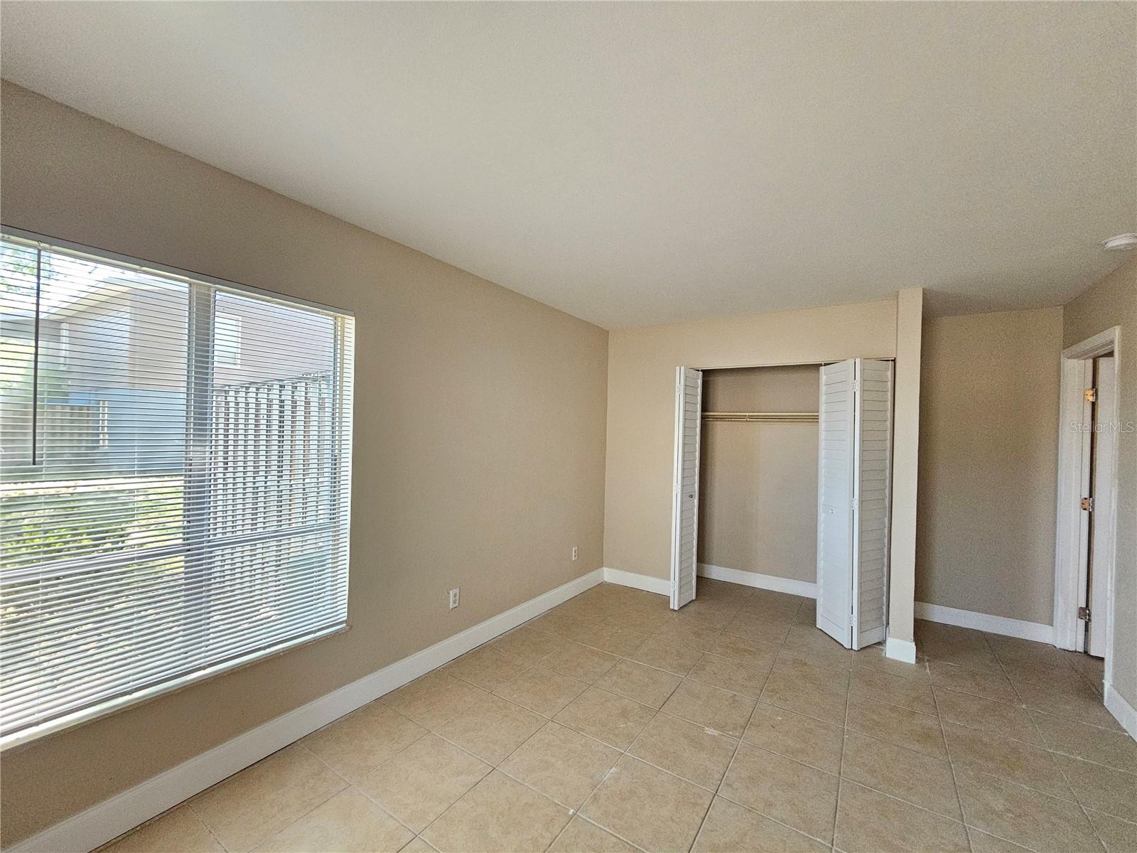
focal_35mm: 13
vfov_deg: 89.9
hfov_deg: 106.2
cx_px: 568
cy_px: 426
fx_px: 427
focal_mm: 2.2
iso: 400
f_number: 2.2
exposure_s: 1/77.4
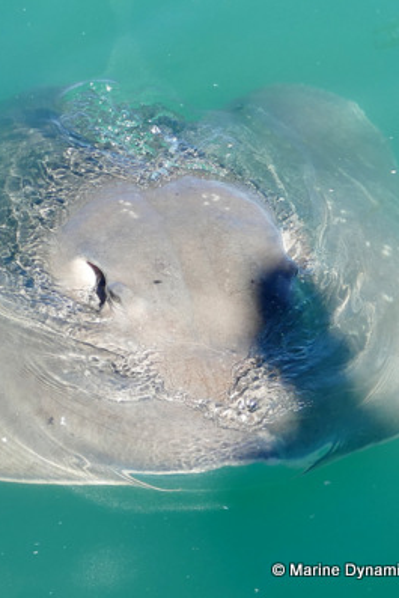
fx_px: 1179
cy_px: 297
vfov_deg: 28.4
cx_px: 140
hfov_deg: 19.2
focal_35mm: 71
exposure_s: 1/640
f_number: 3.3
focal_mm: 17.27
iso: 125
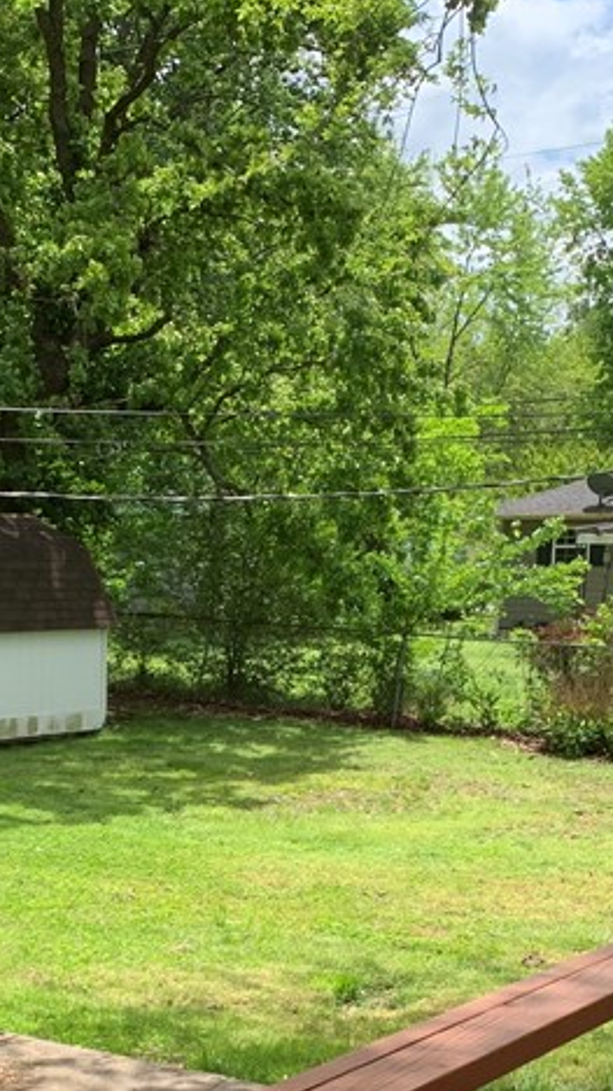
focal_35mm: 62
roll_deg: +0.1
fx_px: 1793
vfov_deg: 33.0
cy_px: 849
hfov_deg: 19.3
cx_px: 149
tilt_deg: -7.7
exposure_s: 1/945
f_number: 1.8
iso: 25
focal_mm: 4.25
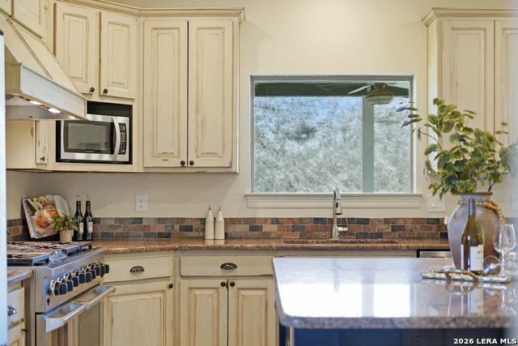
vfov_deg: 27.0
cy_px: 173
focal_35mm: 50
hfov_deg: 39.6
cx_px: 259
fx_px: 720
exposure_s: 1/60
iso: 400
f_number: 2.8
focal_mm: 50
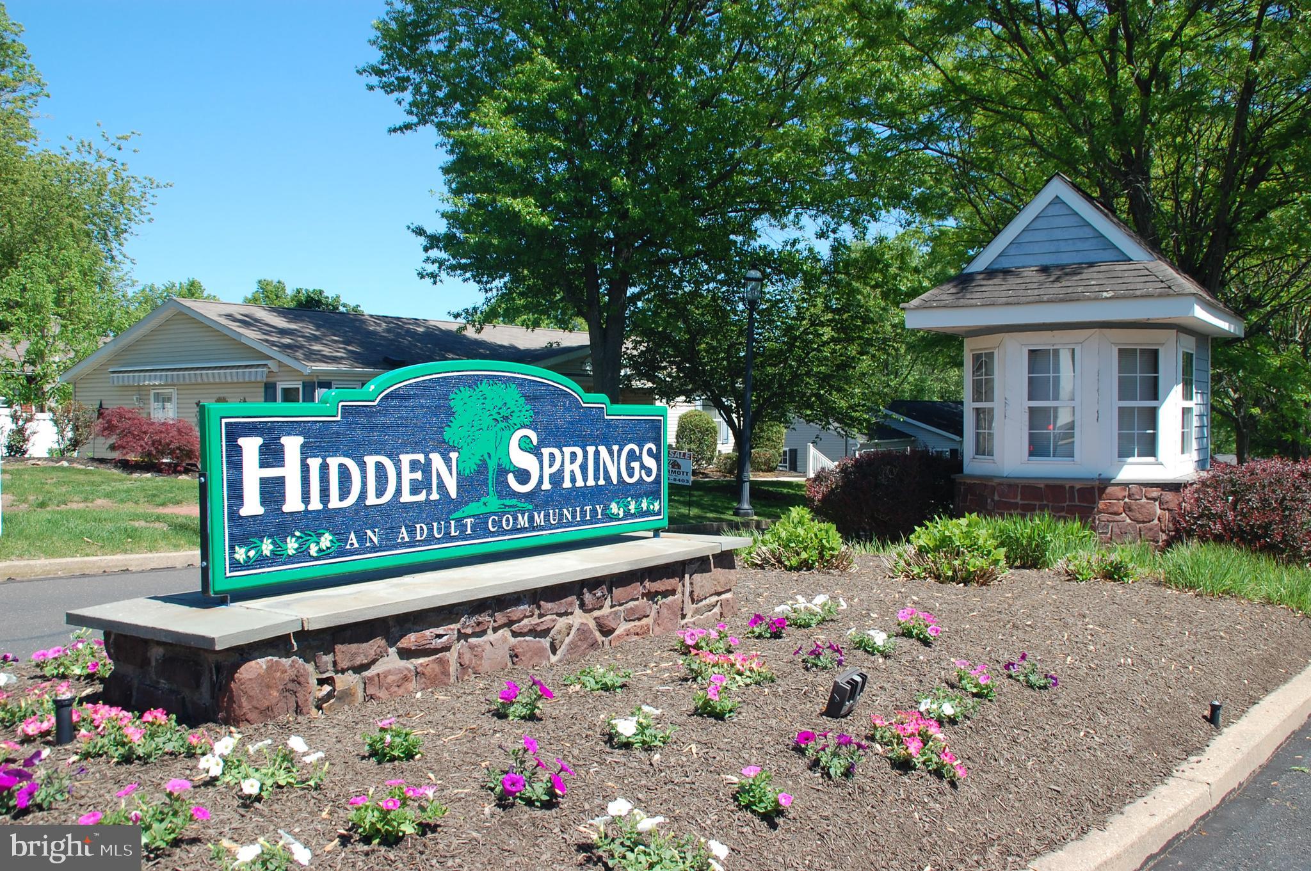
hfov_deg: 57.3
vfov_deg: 39.9
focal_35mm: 33
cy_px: 436
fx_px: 1200
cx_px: 656
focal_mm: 22
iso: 200
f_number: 8
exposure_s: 1/250
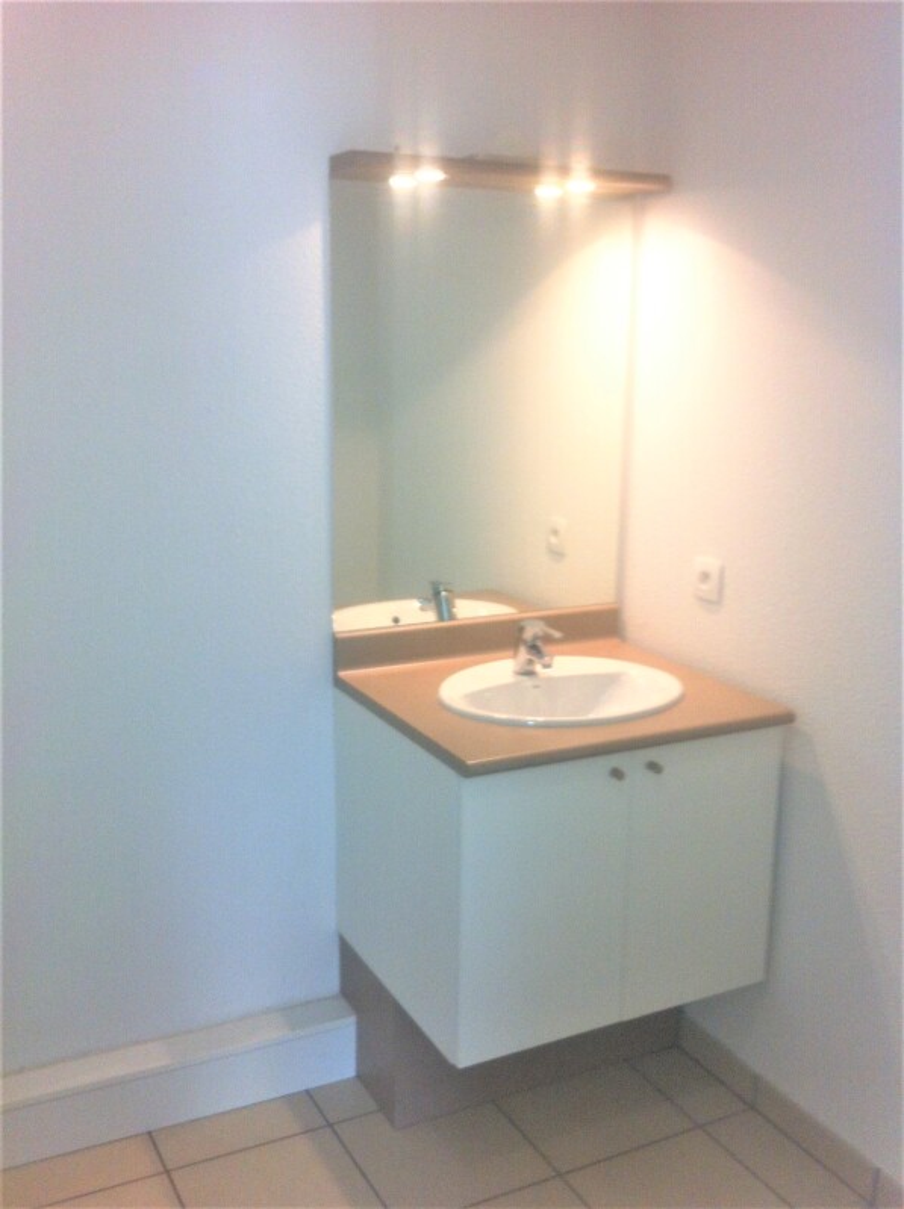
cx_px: 452
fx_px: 1222
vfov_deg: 52.7
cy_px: 604
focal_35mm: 35
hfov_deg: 40.6
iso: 80
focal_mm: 3.85
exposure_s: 1/15
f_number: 2.8
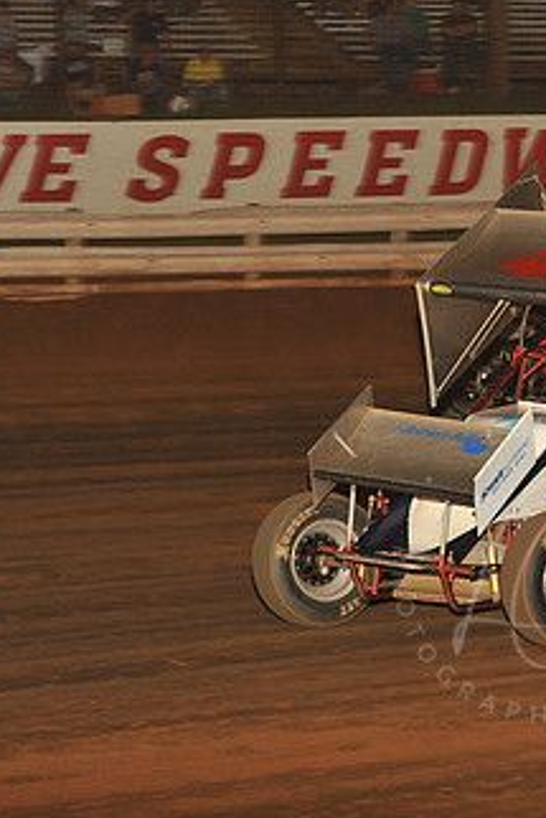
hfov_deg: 10.8
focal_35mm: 126
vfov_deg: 16.2
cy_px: 335
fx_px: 2863
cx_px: 543
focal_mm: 70
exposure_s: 1/320
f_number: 8
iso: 800
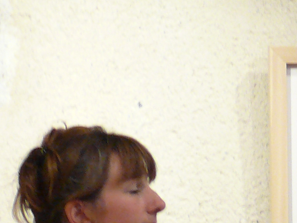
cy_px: 413
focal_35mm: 273
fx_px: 2342
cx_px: 661
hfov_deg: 6.9
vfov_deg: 5.4
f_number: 3.2
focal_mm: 11
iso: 200
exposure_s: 1/20
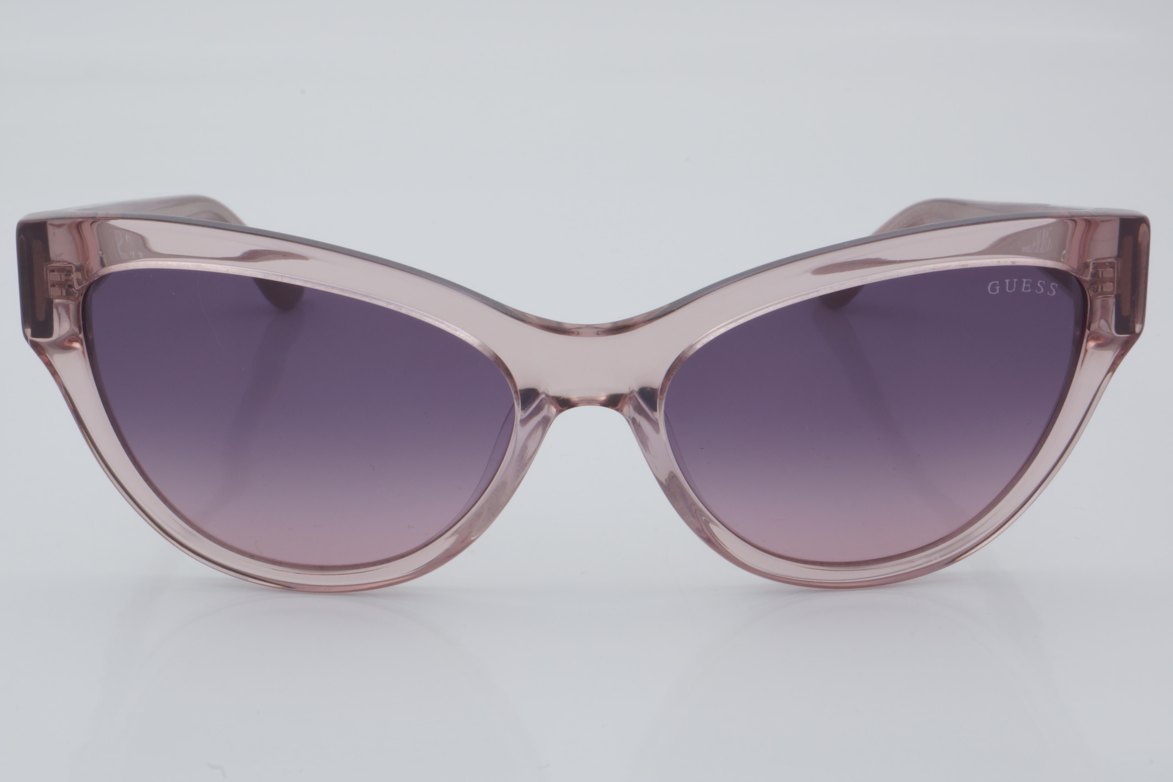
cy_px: 391
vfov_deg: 18.2
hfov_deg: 27.0
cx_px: 586
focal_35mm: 75
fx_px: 2444
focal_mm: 50
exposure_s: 1/4
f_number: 32
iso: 100
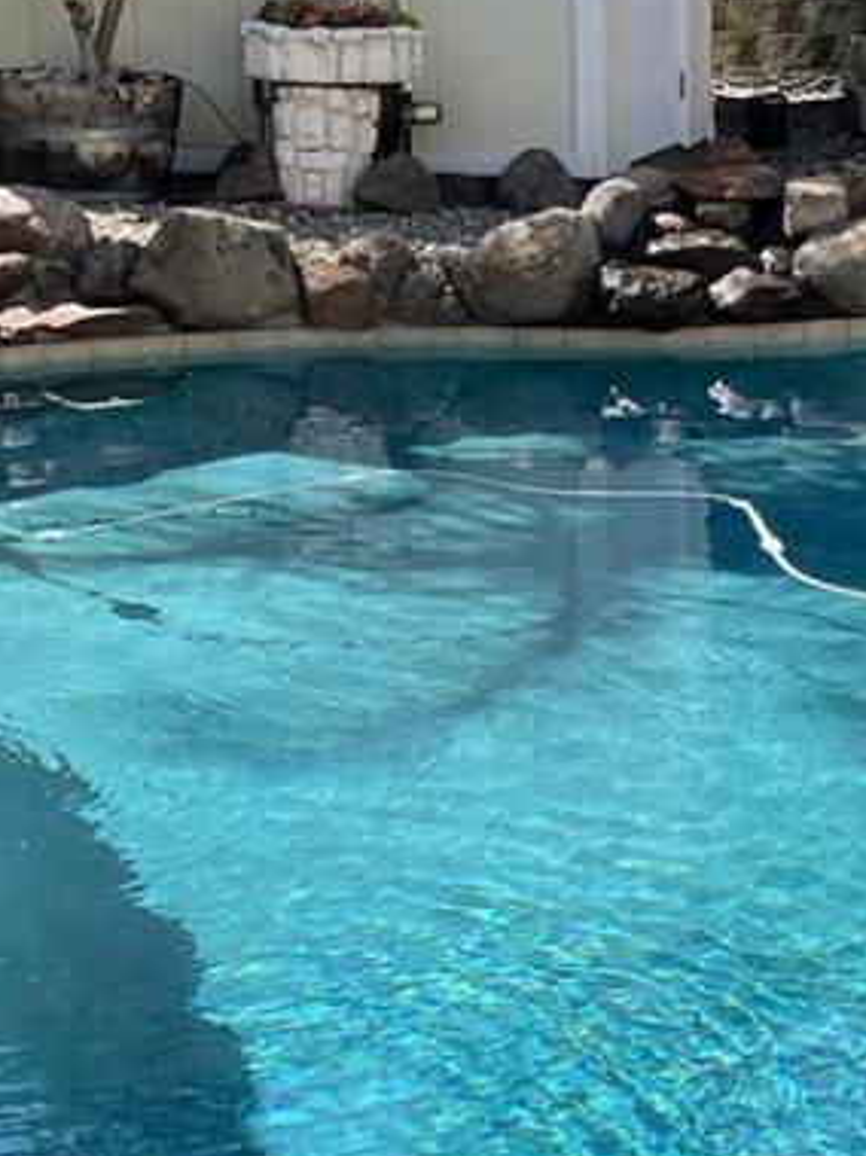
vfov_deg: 19.1
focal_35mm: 103
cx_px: 444
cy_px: 683
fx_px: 3438
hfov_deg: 14.4
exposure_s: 1/1852
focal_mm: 5.1
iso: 32
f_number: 1.6
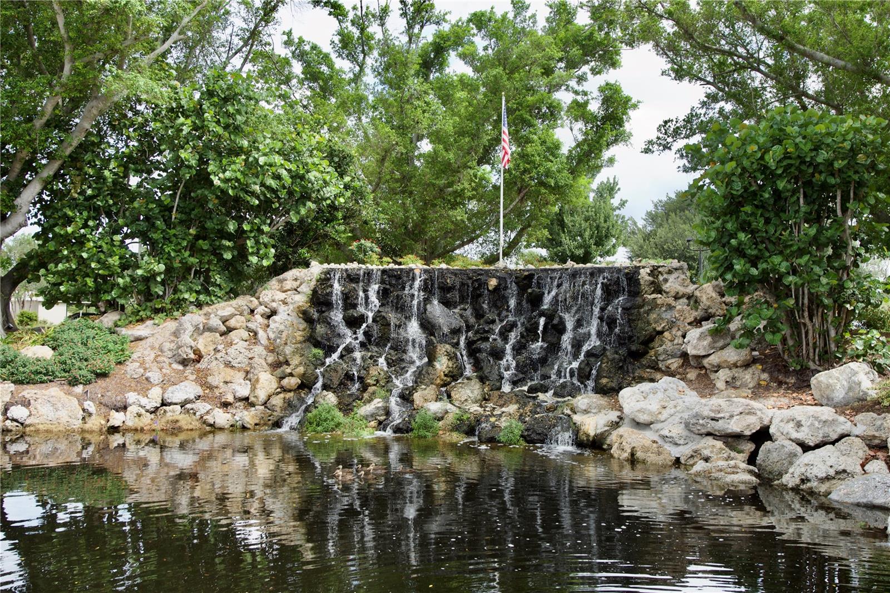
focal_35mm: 36
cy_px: 296
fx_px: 890
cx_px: 445
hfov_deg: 53.1
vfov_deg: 36.9
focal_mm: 24
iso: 100
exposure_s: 1/160
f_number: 6.3
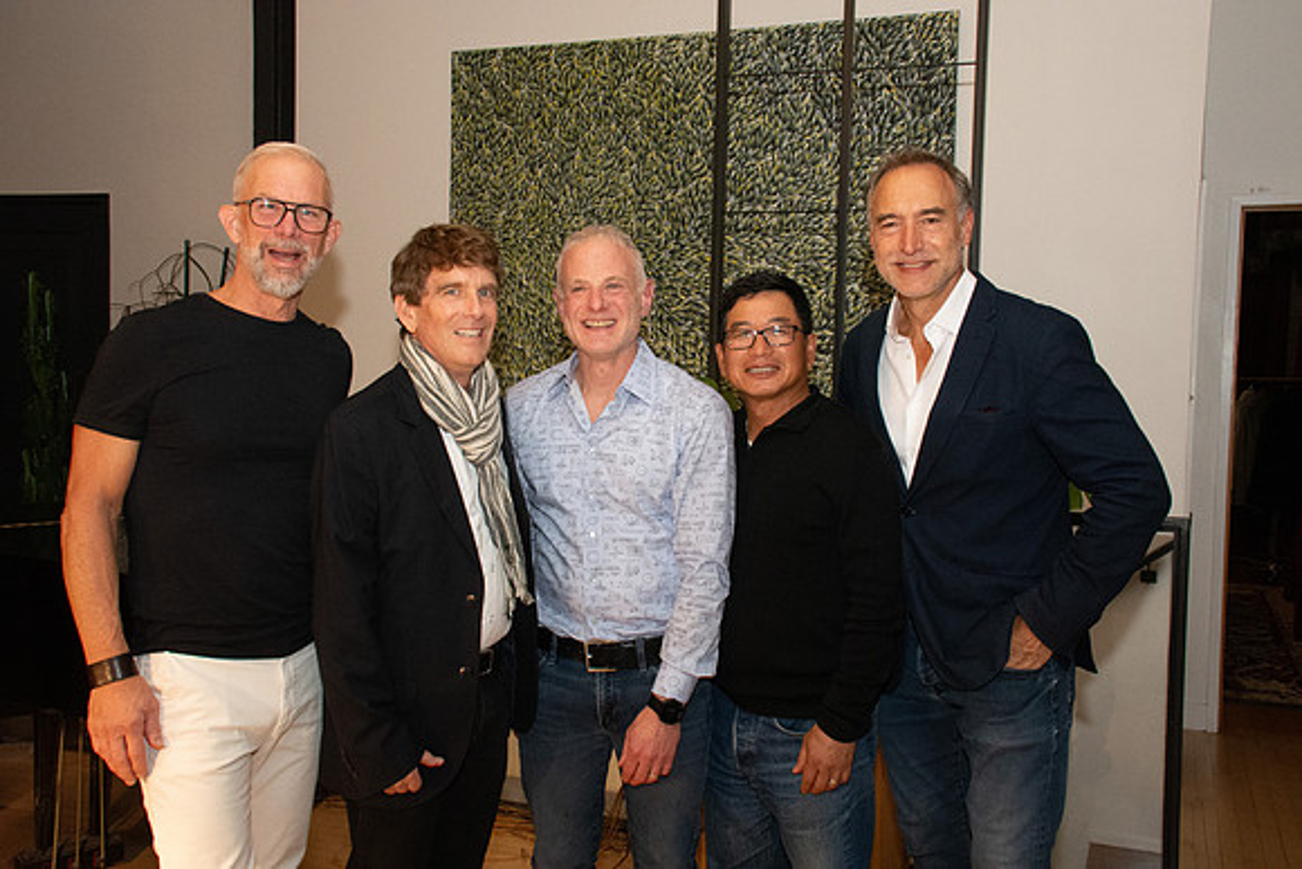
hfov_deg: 51.3
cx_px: 651
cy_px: 434
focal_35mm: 38
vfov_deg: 35.5
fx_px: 1357
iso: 5000
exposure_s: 1/125
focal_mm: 25
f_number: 11
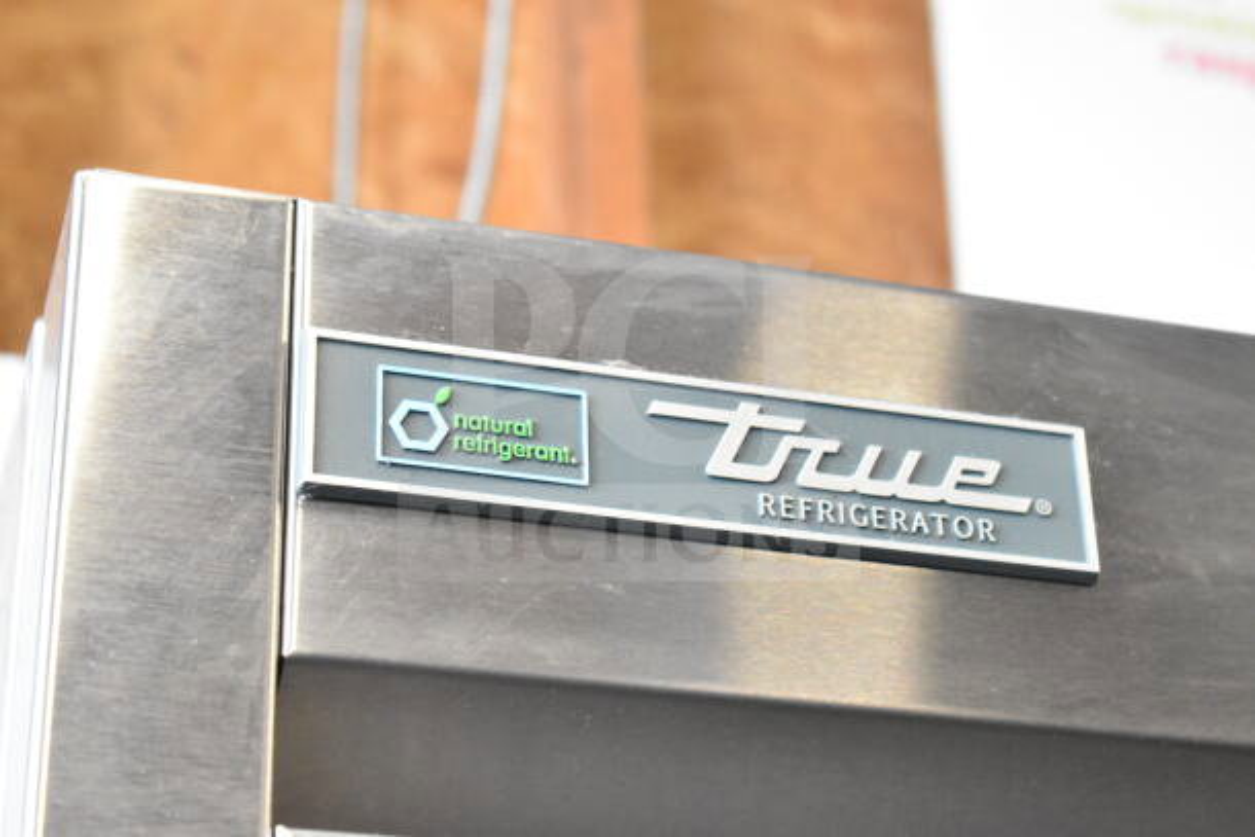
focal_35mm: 82
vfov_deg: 16.6
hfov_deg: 24.6
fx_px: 2877
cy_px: 418
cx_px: 628
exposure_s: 1/100
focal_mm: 55
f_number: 5.6
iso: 7200
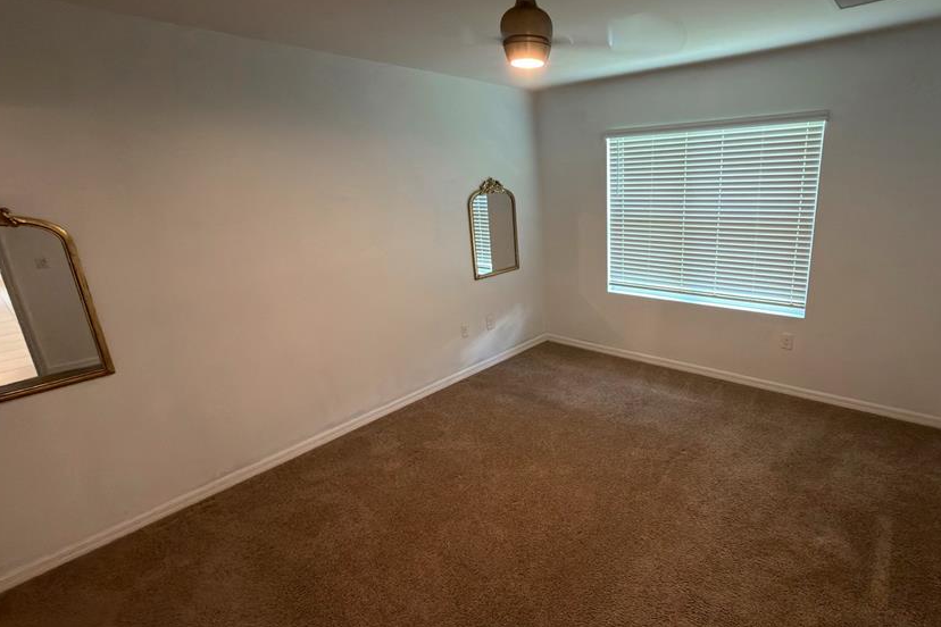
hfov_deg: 88.7
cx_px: 569
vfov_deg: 67.4
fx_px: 470
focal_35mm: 18
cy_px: 303
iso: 250
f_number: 2.2
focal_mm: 2.22
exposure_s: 1/24
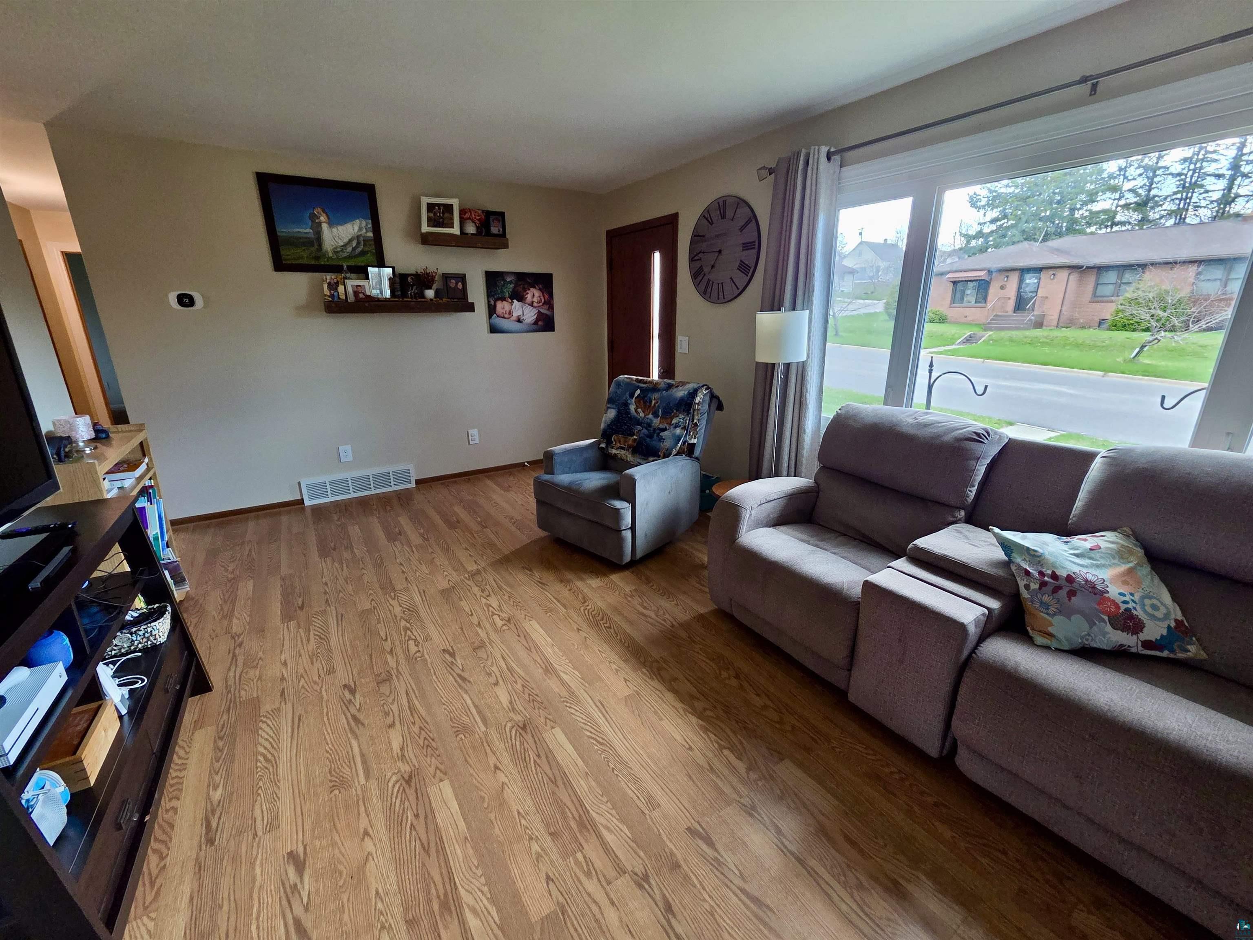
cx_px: 626
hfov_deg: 106.2
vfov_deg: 89.9
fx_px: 471
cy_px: 470
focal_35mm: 13
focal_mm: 2.2
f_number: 2.2
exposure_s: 1/60
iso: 320
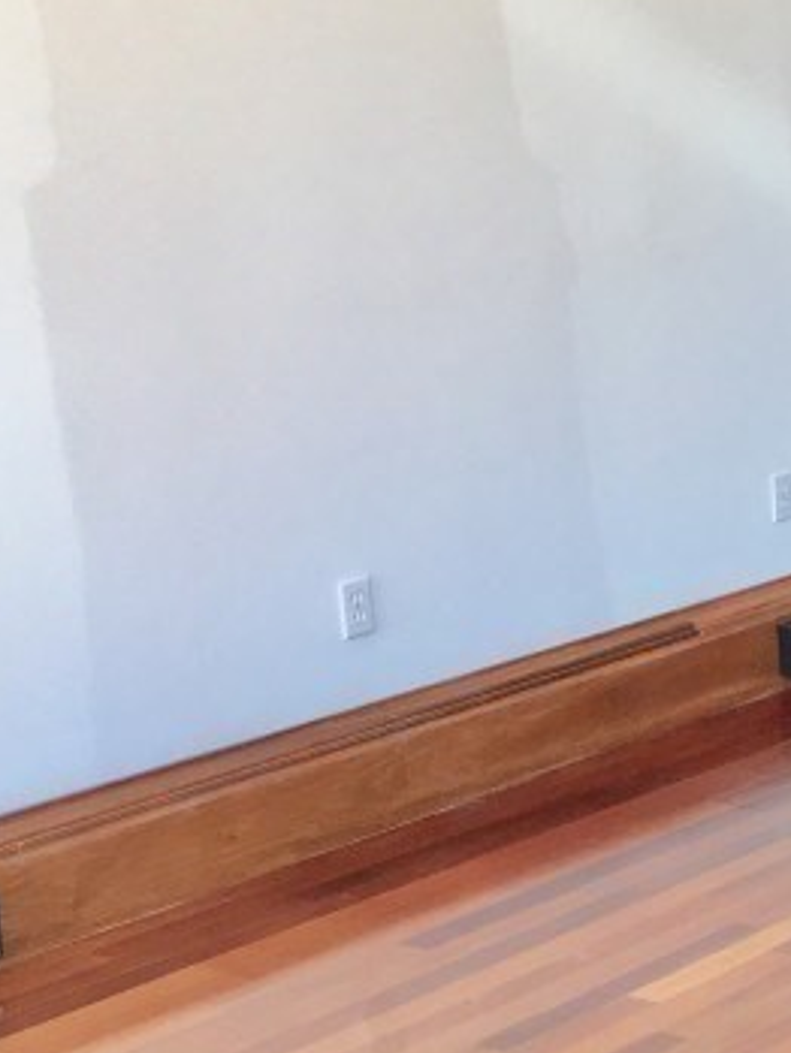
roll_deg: +1.7
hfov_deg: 15.4
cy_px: 329
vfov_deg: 22.9
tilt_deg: -6.9
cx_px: 1328
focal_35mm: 85
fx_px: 2588
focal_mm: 4.15
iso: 40
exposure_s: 1/120
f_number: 2.2
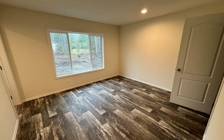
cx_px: 111
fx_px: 92
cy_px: 72
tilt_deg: -15.8
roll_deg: -0.7
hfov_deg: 101.5
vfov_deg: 74.8
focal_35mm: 15
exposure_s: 1/120
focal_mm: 2.22
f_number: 2.2
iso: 250
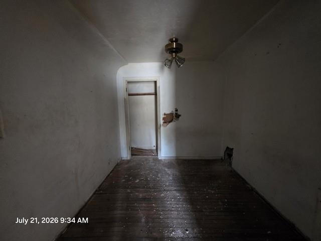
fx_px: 121
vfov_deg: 89.9
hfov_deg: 106.2
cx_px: 160
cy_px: 120
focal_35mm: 13
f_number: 1.9
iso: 1000
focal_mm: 2.2
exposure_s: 1/30
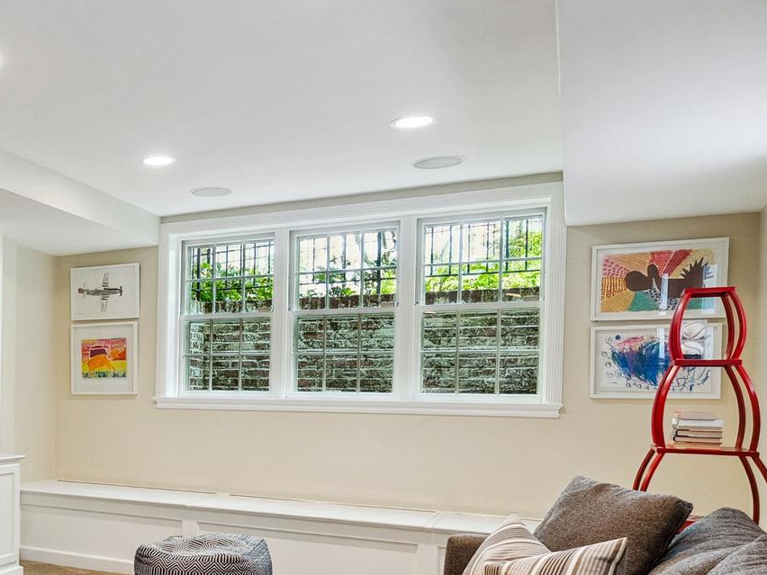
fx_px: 845
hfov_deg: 41.0
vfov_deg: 36.9
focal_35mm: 38
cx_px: -38
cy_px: 416
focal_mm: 16.5
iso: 1600
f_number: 4
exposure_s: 1/100
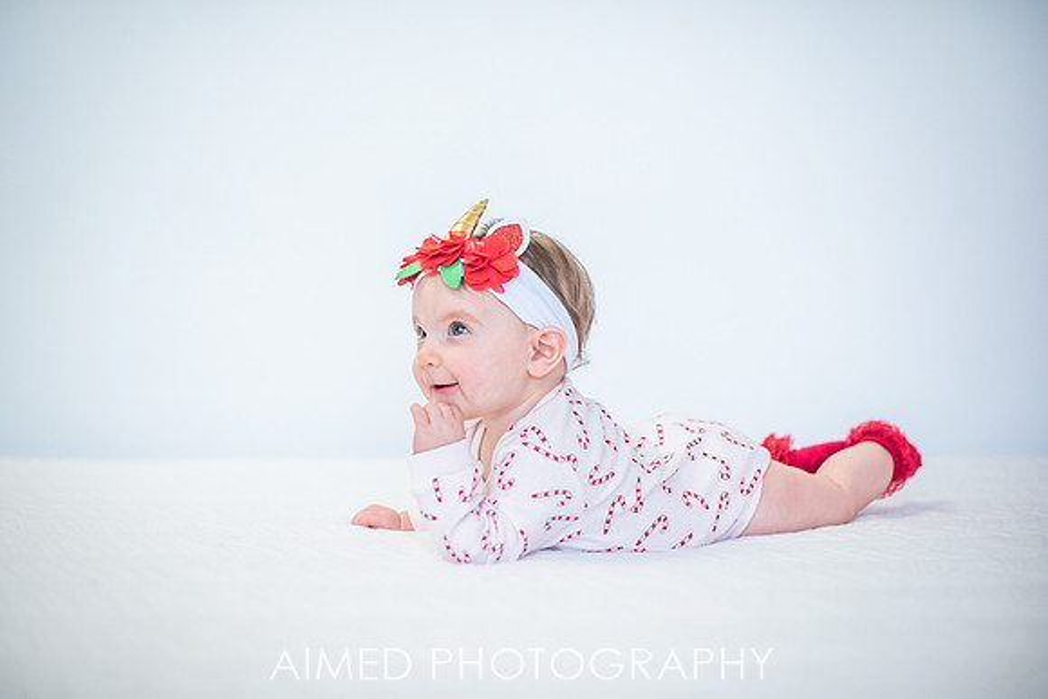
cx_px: 512
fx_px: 1505
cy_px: 345
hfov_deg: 38.4
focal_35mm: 52
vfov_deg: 26.2
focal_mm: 50
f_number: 2
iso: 500
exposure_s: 1/250
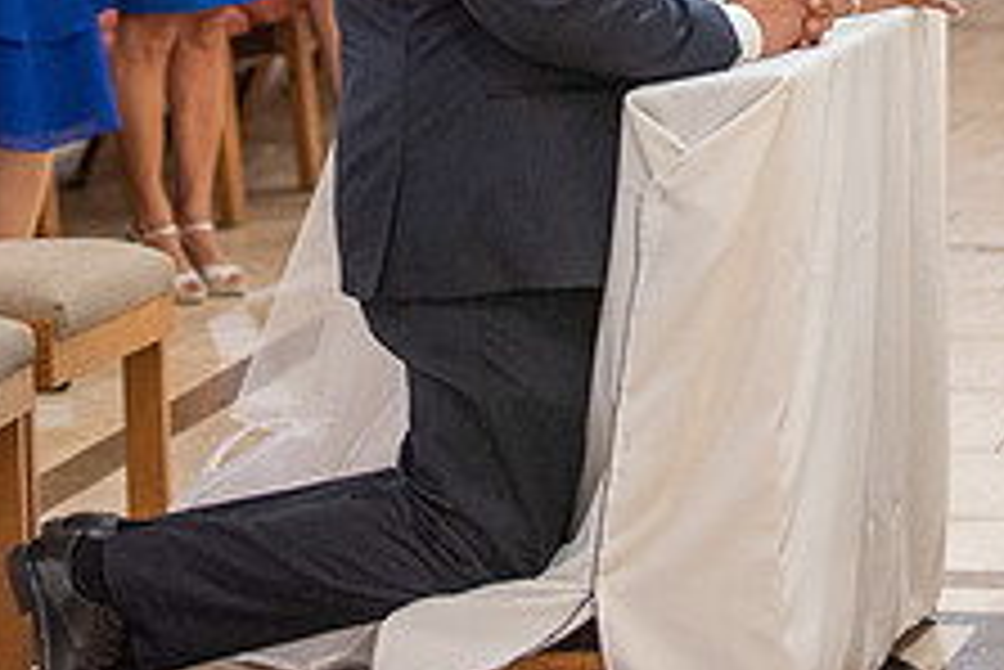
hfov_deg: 9.9
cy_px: -142
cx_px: 783
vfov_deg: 6.6
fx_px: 5804
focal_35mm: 208
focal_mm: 80
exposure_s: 1/160
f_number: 2.8
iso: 2000
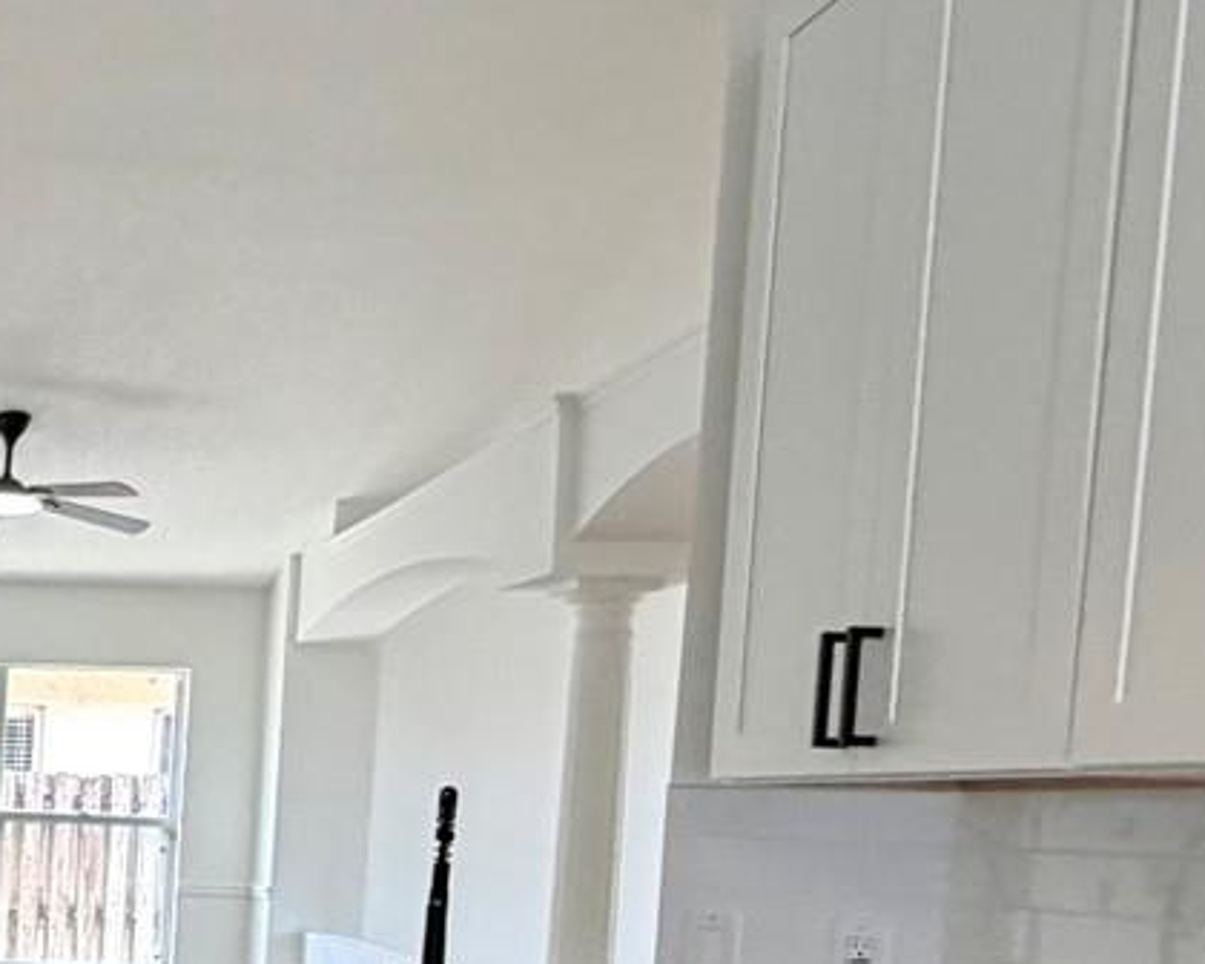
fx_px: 1854
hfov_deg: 28.6
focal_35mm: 52
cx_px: -405
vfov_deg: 27.8
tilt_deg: -2.4
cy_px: 909
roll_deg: -1.5
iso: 160
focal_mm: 2.22
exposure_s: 1/120
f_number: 2.2
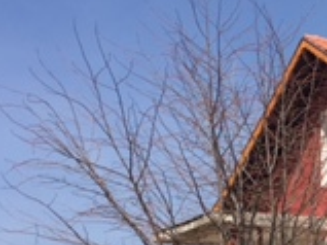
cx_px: 547
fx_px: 1104
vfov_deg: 12.3
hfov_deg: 15.1
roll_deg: +1.2
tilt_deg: +3.6
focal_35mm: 117
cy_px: 315
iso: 25
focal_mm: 4.15
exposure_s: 1/1923
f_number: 2.2
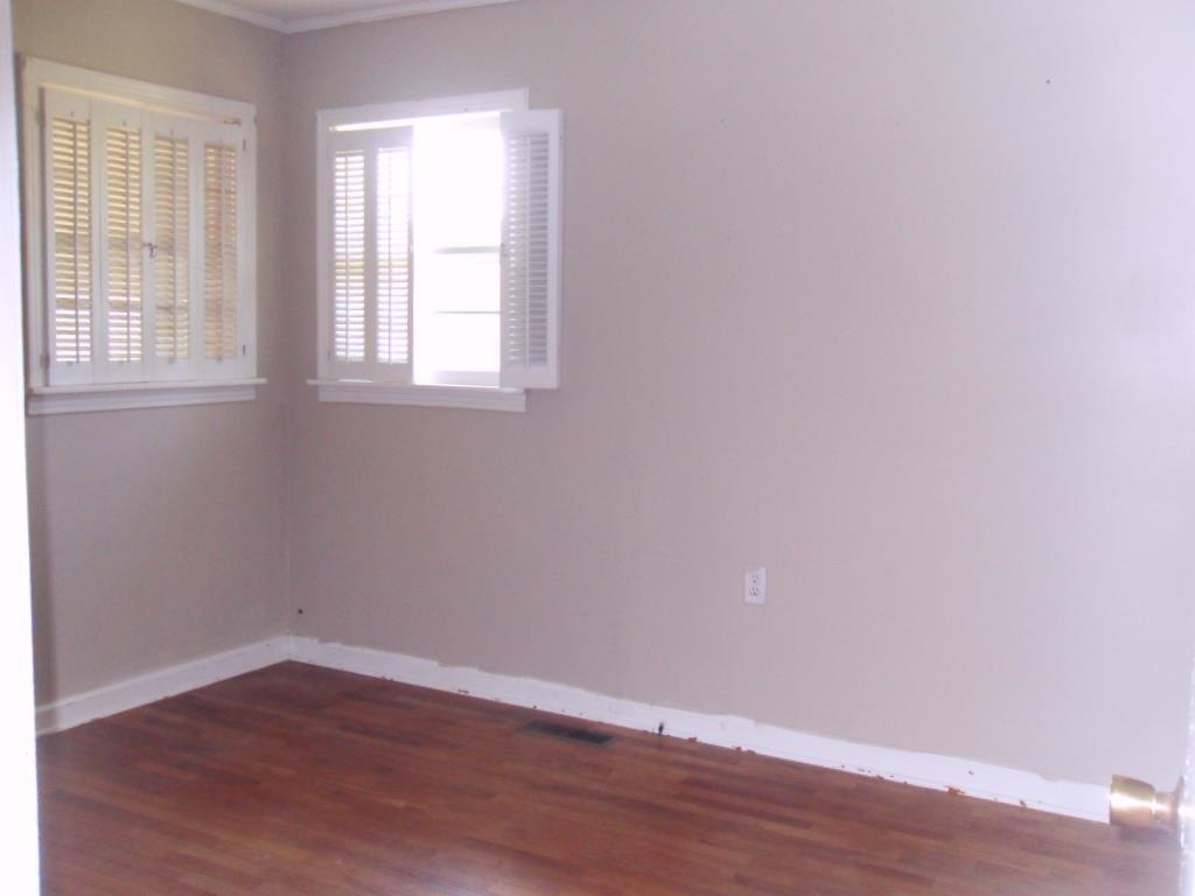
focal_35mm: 35
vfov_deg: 40.7
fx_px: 1208
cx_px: 598
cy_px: 448
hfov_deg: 52.6
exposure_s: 1/45
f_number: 3.5
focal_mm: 6.3
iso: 480
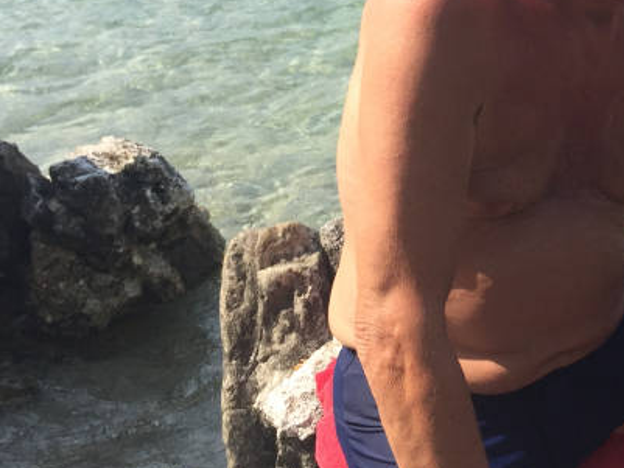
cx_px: 660
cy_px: -22
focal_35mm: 74
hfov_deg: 24.8
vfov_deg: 19.2
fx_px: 1334
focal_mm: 4.15
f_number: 2.2
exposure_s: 1/1099
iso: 32
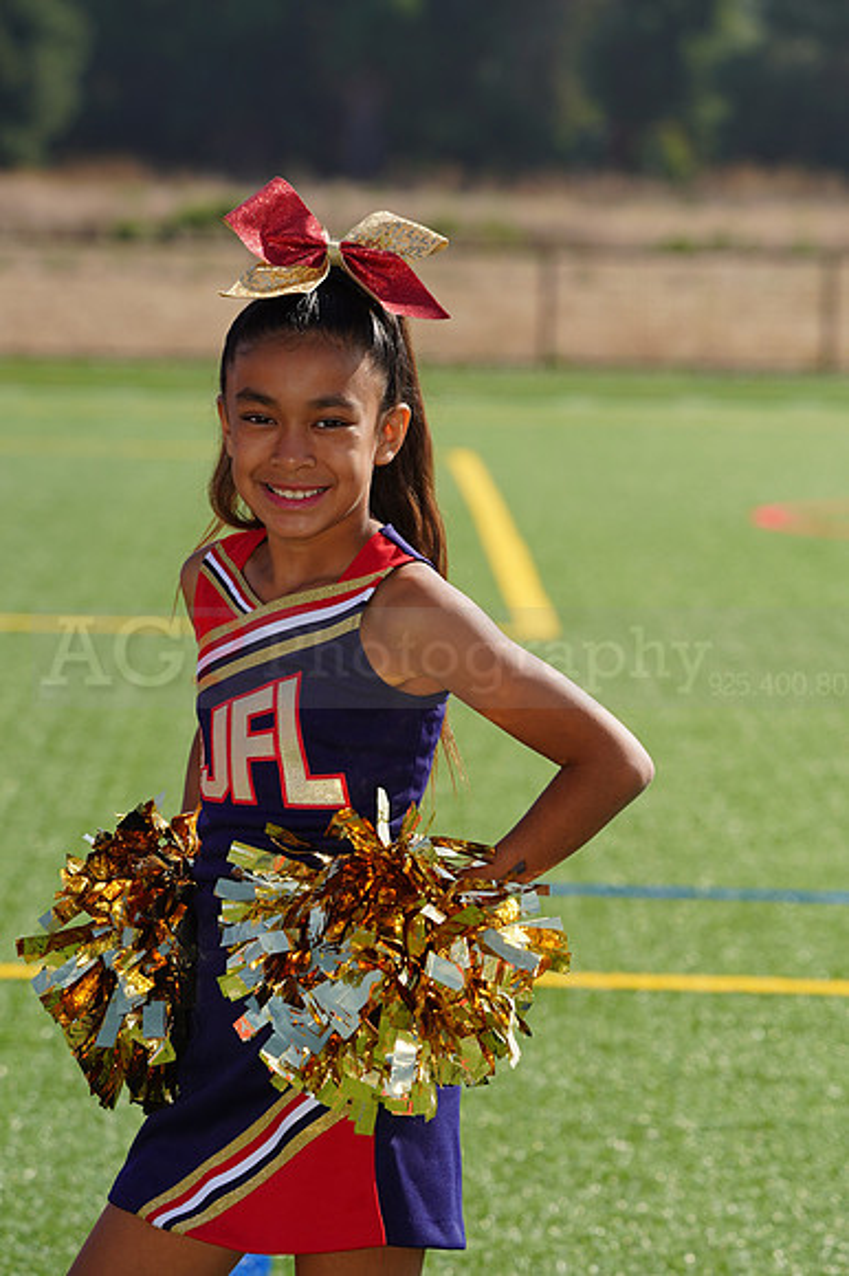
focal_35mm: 209
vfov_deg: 9.9
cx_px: 424
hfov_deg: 6.6
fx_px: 7402
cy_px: 638
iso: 100
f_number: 9
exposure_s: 1/250
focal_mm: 209
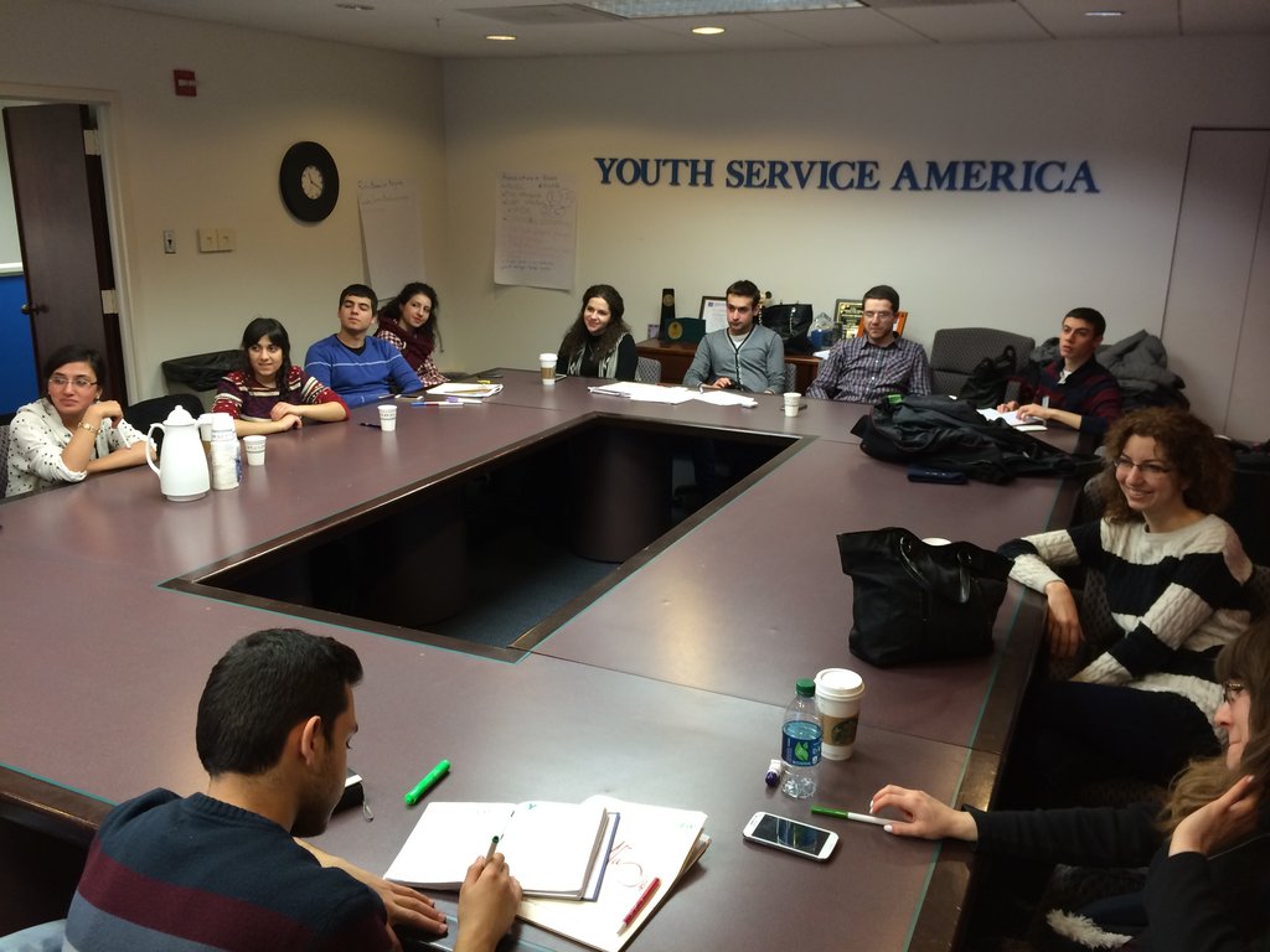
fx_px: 1101
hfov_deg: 60.0
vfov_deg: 46.8
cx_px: 635
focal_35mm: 30
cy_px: 476
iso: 80
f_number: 2.2
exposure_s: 1/30
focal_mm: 4.12
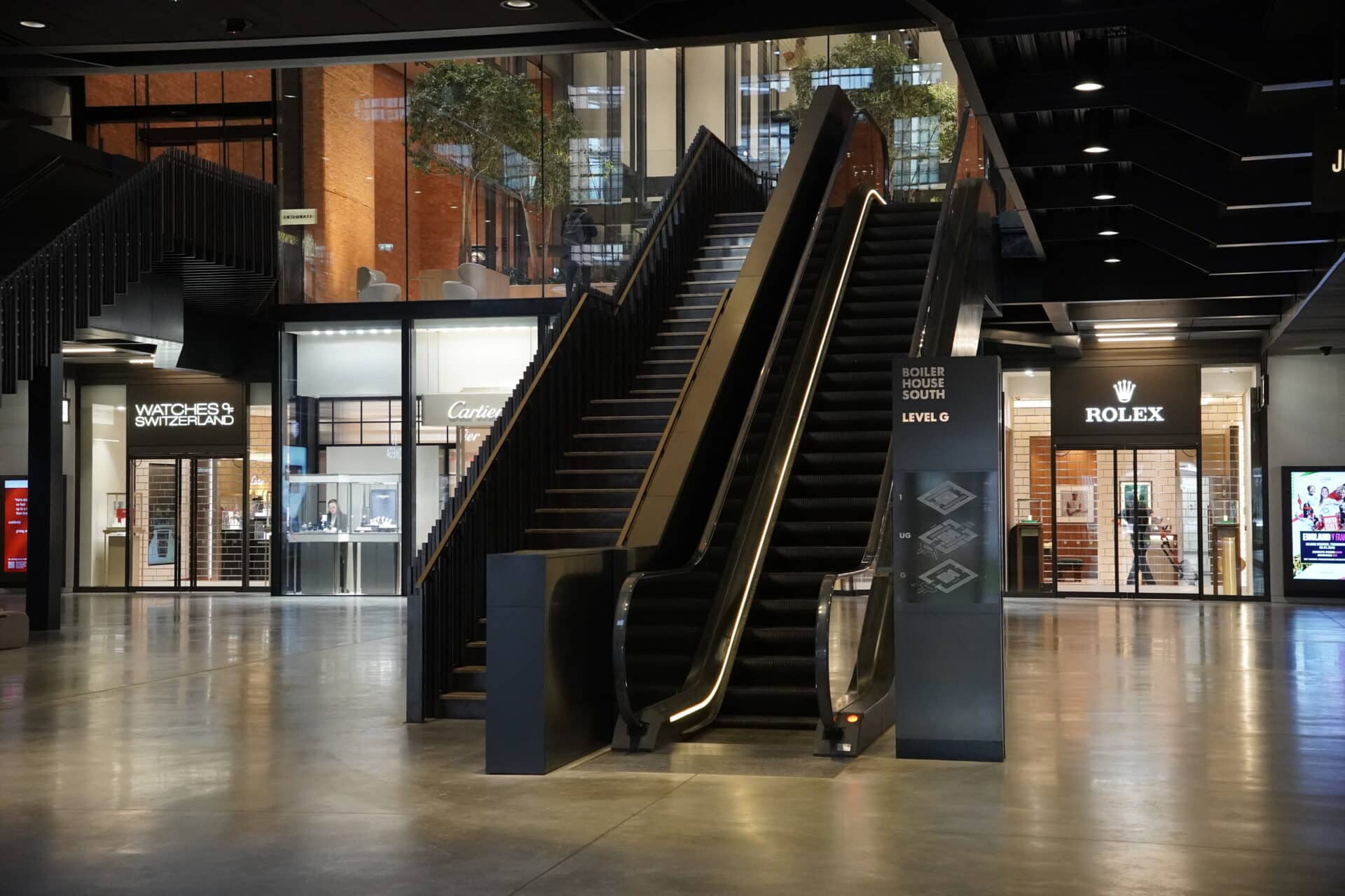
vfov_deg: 26.1
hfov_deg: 38.4
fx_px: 1933
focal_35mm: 52
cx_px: 672
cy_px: 448
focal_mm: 34.5
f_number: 4.5
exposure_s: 1/320
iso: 3200
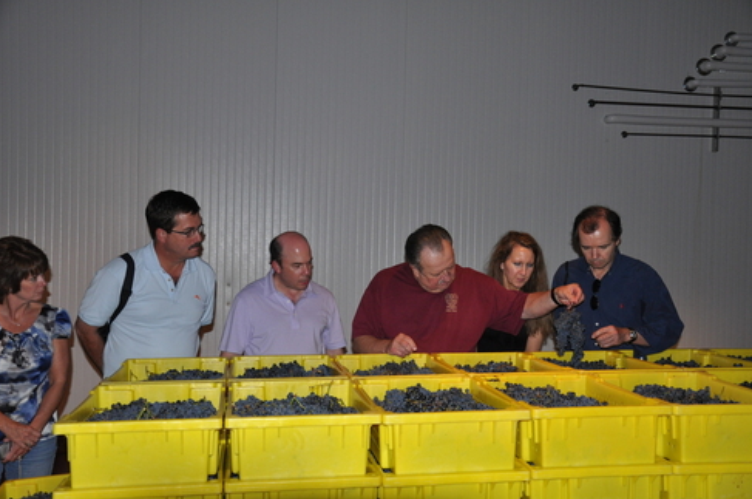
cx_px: 374
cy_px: 253
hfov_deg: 50.2
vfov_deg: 34.5
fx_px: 803
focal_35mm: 39
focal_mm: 25
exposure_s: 1/60
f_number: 4
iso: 800
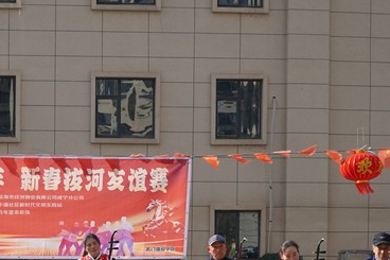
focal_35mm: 114
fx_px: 1235
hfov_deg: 17.7
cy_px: 270
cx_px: 41
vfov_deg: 11.8
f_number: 5.6
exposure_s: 1/500
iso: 200
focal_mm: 35
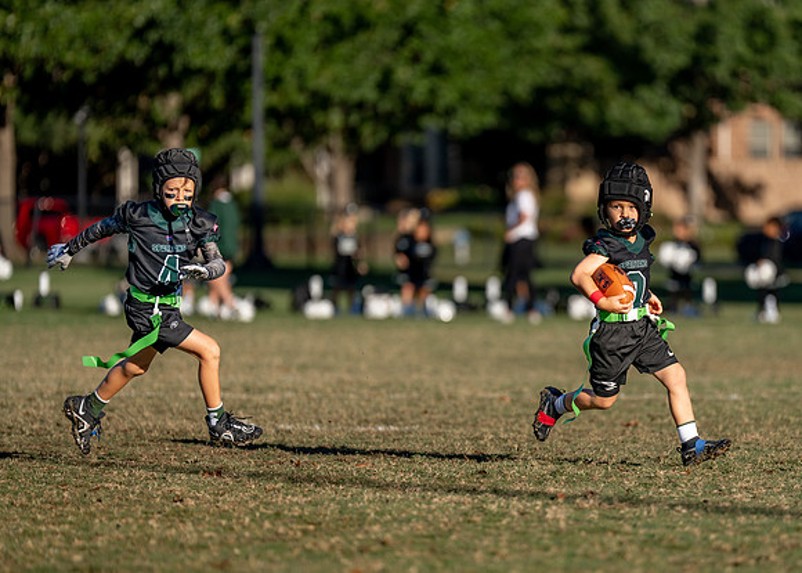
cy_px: 323
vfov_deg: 5.6
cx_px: 516
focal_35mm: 259
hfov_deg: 7.8
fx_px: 5898
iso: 100
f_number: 2.8
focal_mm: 200
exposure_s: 1/2000
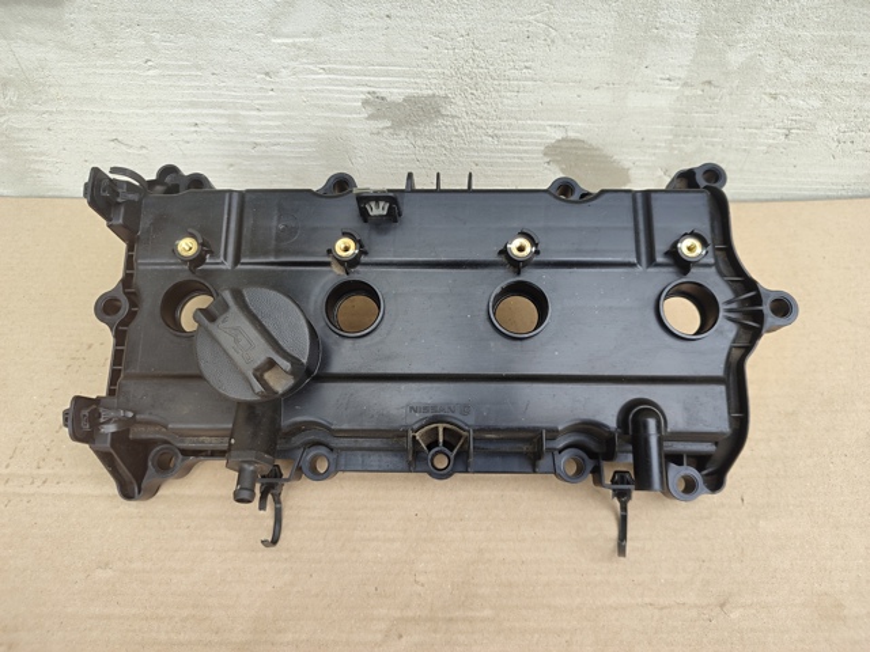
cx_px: 435
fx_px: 603
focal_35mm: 24
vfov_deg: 56.8
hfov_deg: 71.6
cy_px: 326
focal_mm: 5.89
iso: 69
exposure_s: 1/100
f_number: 1.89
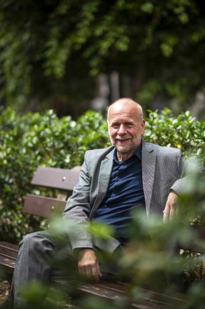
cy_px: 154
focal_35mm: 85
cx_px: 102
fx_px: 727
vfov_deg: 23.9
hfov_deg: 16.0
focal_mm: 85
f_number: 1.4
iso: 250
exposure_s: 1/4000
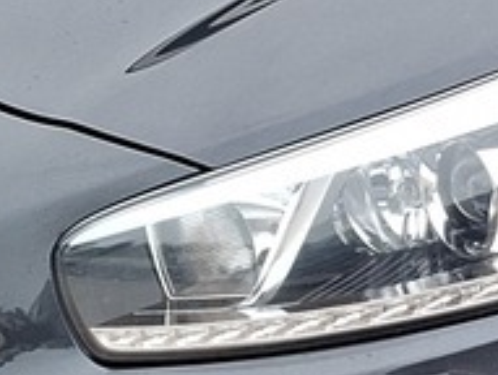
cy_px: -73
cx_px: 886
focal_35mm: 173
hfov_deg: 10.7
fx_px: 2494
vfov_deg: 8.5
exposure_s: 1/354
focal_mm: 5.54
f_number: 1.8
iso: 50
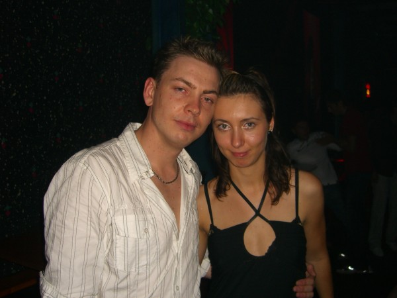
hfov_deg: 49.0
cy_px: 149
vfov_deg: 37.7
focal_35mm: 38
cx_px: 198
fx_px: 436
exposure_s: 1/60
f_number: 2.8
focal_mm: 7.9
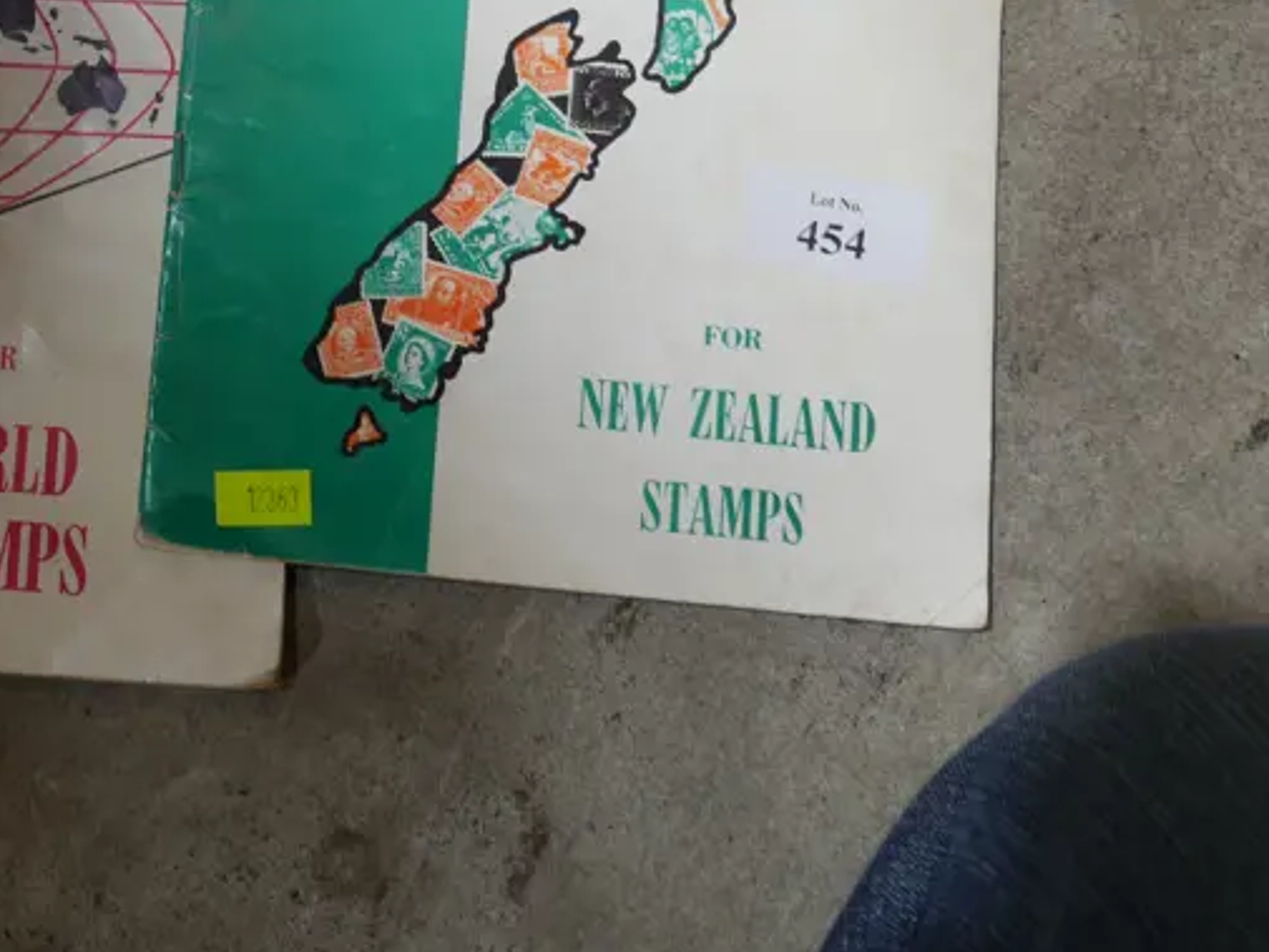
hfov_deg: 27.1
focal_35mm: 69
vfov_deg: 20.8
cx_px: 113
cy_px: 51
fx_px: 2530
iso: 200
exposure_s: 1/60
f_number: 4
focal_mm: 17
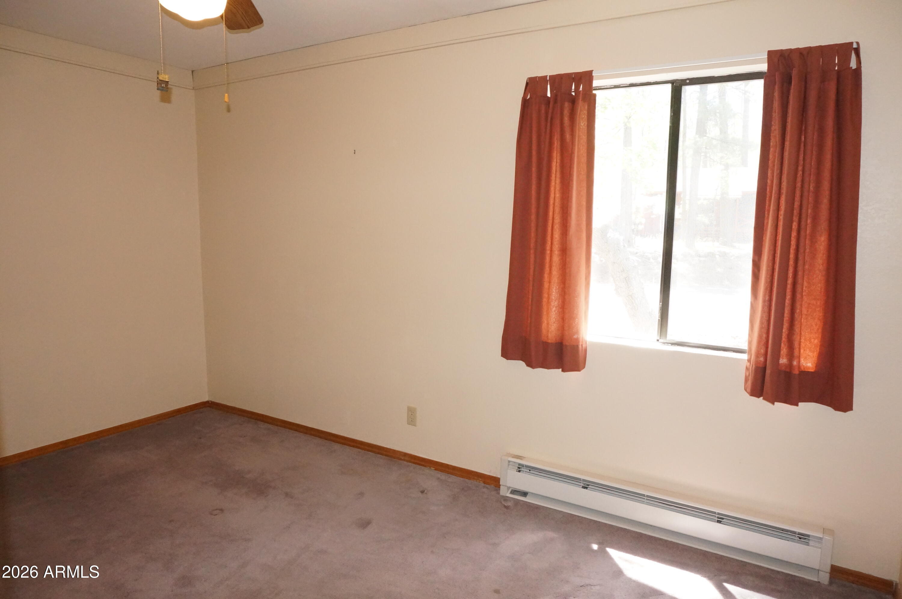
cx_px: 451
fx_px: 601
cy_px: 300
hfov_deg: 73.8
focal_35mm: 24
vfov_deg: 53.0
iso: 3200
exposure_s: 1/100
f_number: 8
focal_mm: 16
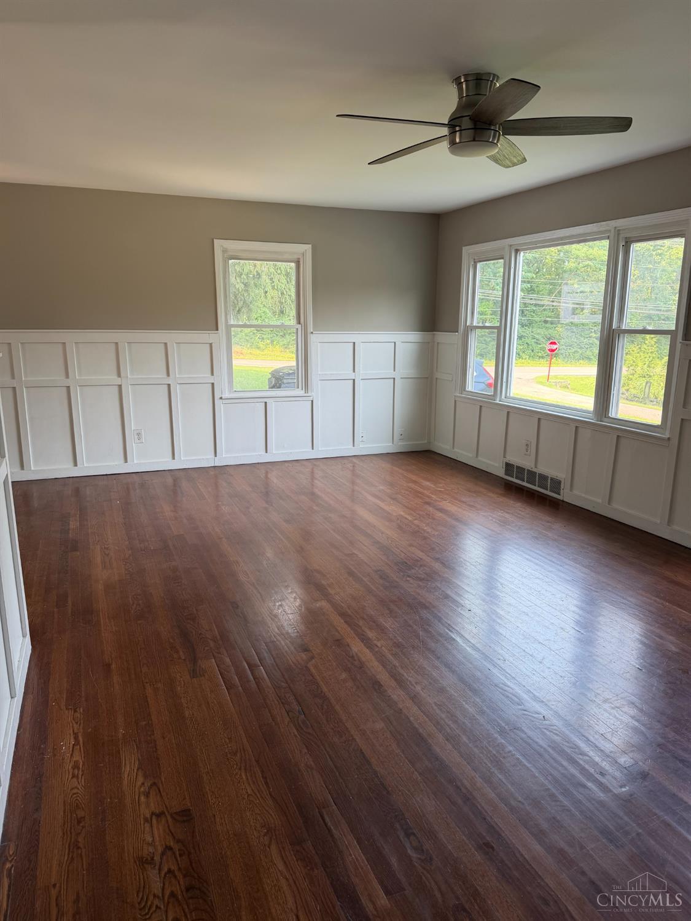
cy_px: 460
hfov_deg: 56.8
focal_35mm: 24
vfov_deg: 71.6
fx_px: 639
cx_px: 346
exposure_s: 1/121
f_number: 1.78
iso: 80
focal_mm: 6.76
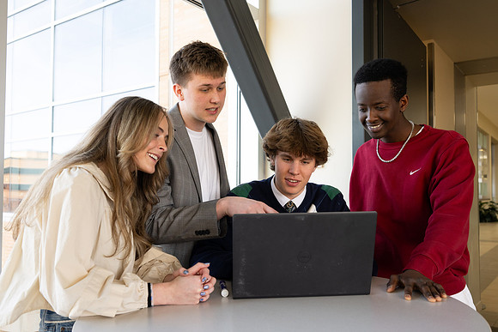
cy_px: 176
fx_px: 425
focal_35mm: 31
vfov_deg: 42.7
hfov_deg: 60.8
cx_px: 259
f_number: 4
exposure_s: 1/250
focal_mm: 28.5
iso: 400
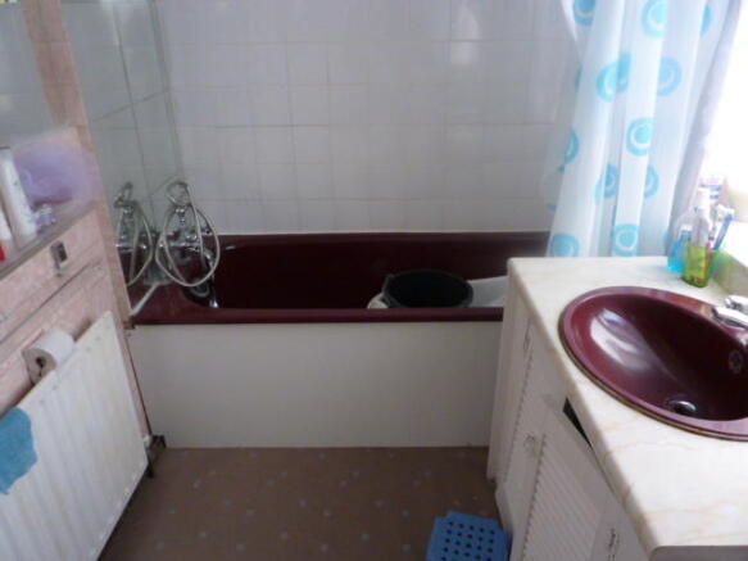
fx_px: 540
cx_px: 374
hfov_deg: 69.4
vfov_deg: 54.9
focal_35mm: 25
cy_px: 280
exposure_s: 1/15
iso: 400
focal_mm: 4.1
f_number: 3.3
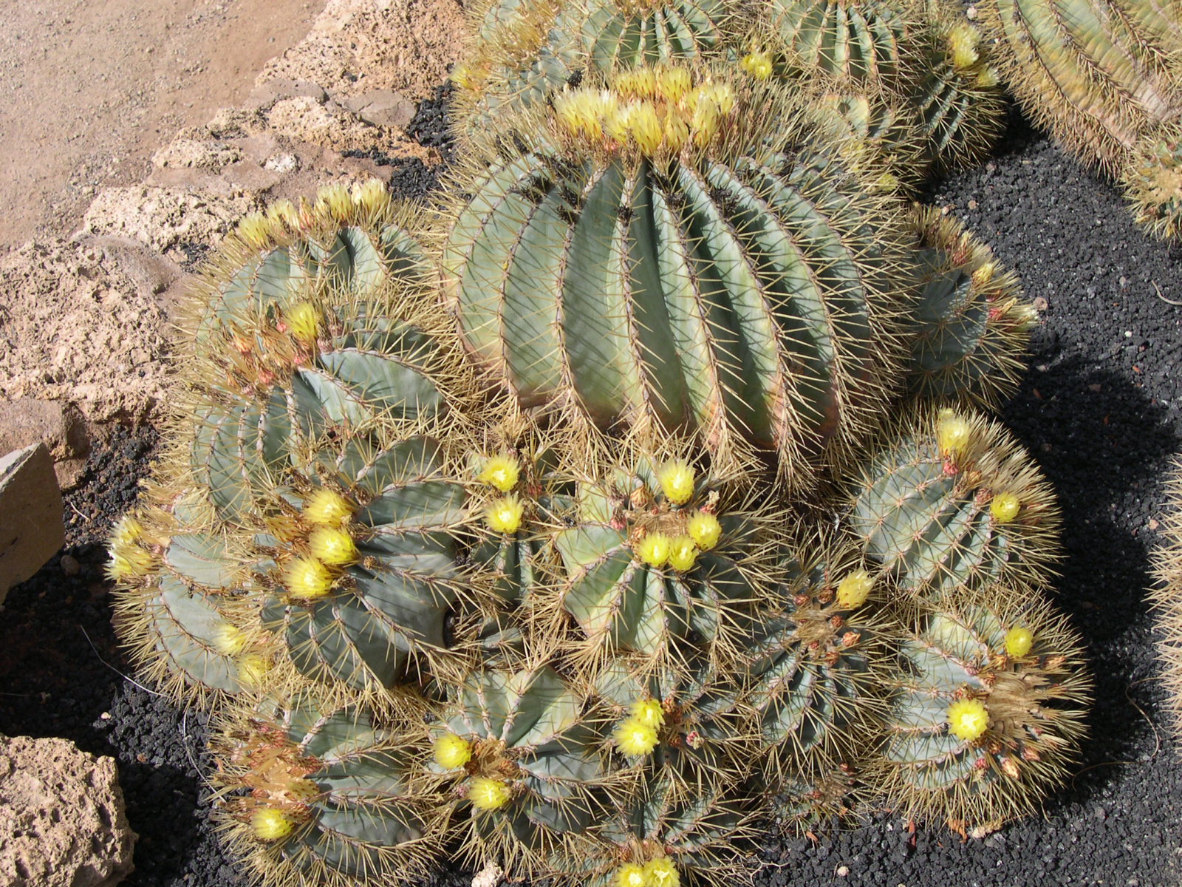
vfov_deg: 28.0
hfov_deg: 36.8
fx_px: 1776
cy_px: 444
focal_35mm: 52
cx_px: 591
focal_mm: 11.1
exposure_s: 1/141
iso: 100
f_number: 8.8
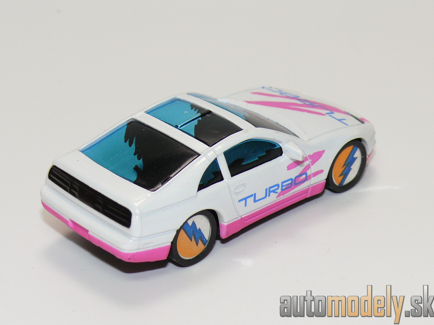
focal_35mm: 106
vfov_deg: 14.0
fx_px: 1329
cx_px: 215
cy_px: 160
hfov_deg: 18.5
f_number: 4
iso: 100
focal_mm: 13.5
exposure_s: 1/30
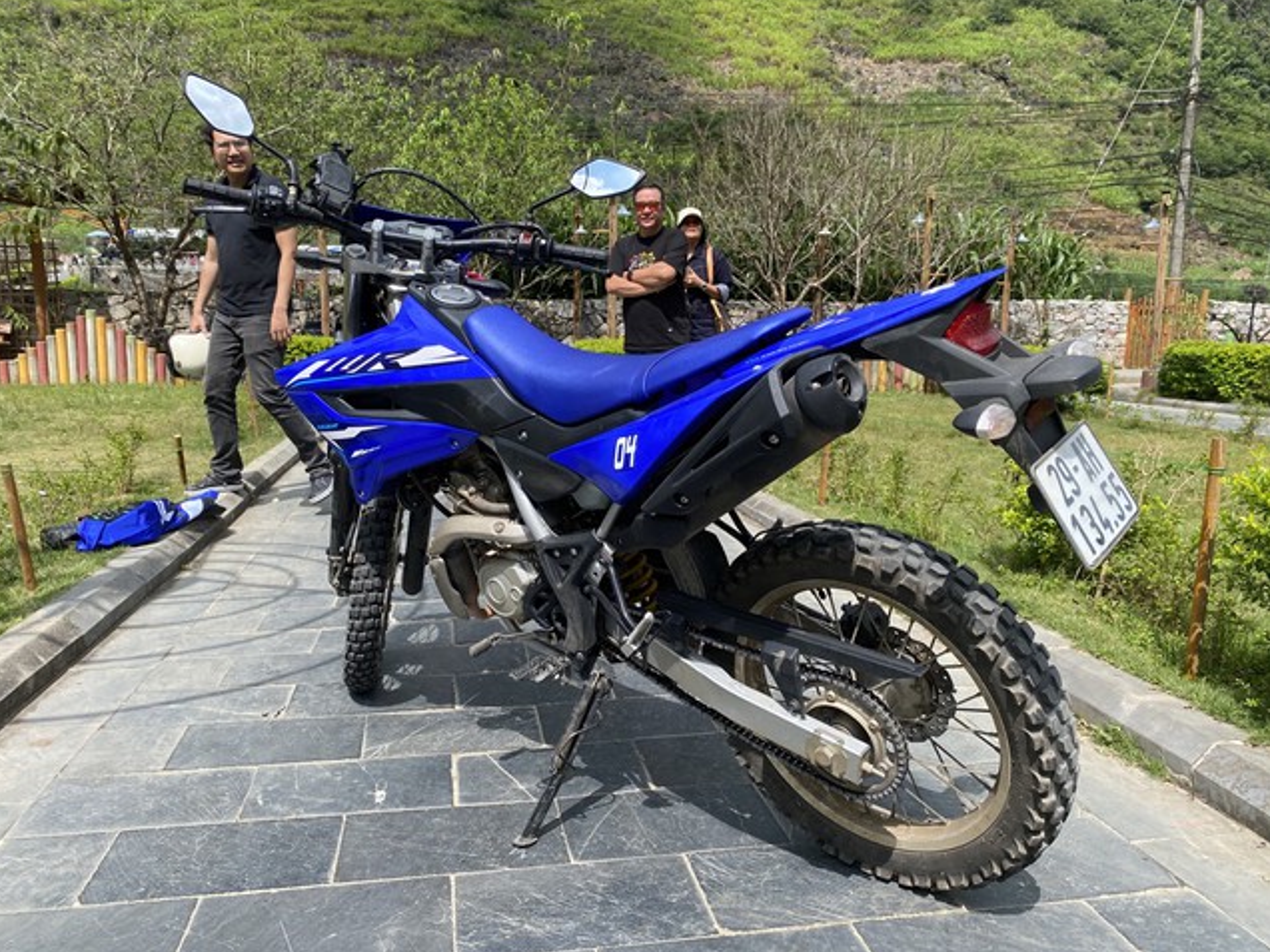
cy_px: 472
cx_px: 615
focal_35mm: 27
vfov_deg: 51.4
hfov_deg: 65.3
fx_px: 991
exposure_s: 1/2066
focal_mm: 4.25
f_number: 1.8
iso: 32
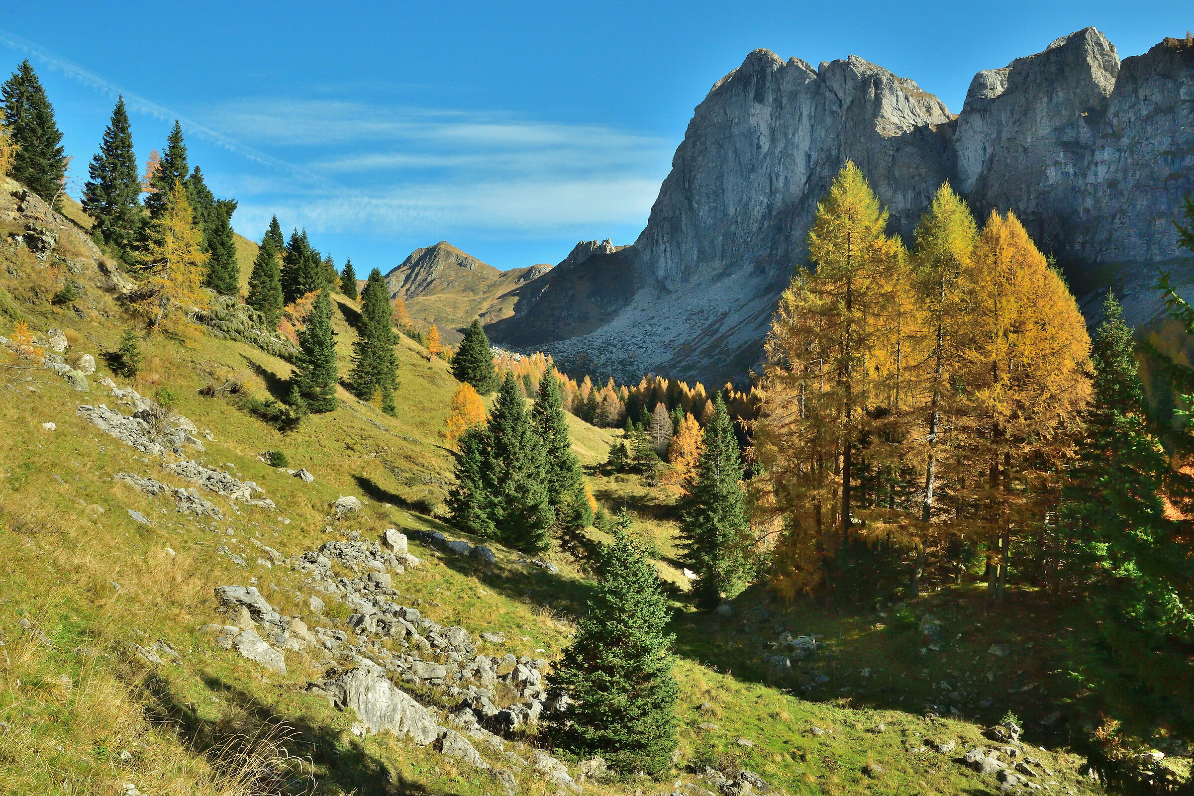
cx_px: 597
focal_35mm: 27
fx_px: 895
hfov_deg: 67.4
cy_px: 398
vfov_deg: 47.9
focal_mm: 18
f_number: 16
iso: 200
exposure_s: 1/1000
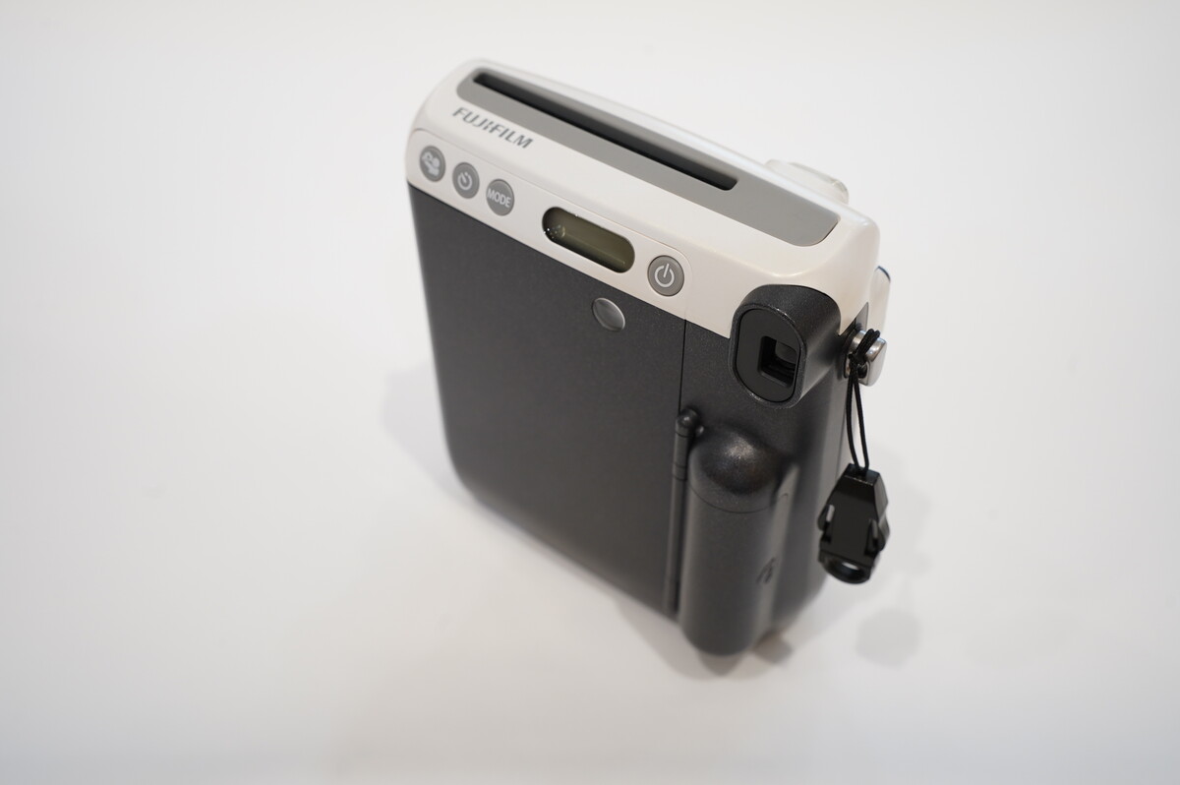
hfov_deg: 51.9
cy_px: 392
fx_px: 1212
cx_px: 590
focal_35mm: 37
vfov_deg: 35.9
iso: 400
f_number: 8
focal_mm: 37
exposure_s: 1/40
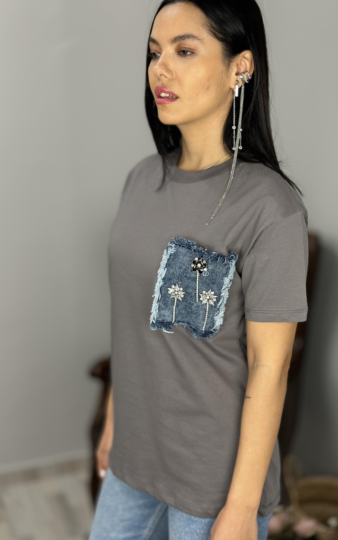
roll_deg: -0.7
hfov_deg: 25.3
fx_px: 752
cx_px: 198
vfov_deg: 39.6
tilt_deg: -14.5
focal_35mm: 51
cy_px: 270
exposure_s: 1/100
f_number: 1.78
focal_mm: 6.86
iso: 100
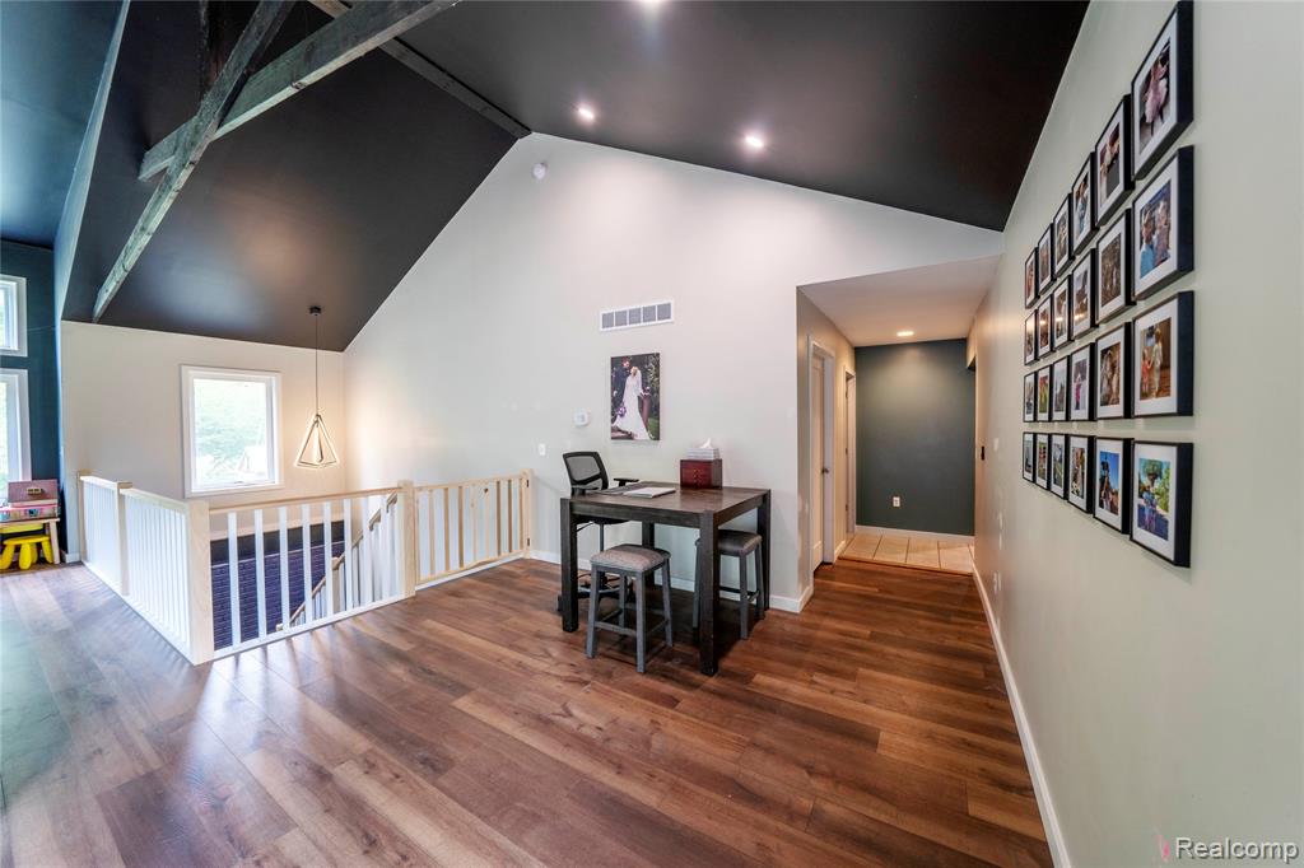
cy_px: 434
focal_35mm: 12
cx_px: 652
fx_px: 435
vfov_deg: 90.0
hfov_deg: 112.6
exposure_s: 1/10
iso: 200
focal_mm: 12
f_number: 5.6
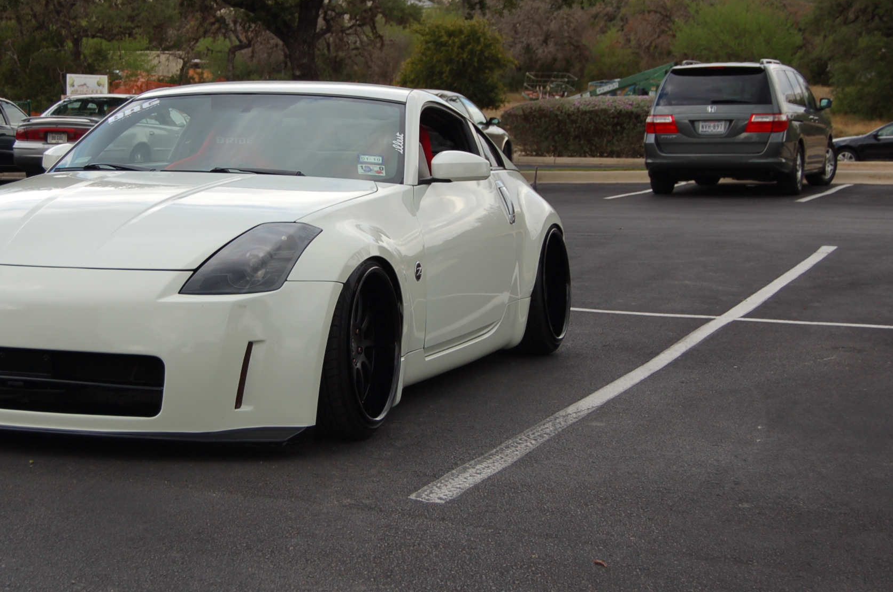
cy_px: 231
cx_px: 320
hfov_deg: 26.3
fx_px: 1907
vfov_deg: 17.6
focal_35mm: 77
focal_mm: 38
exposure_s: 1/500
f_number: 4.8
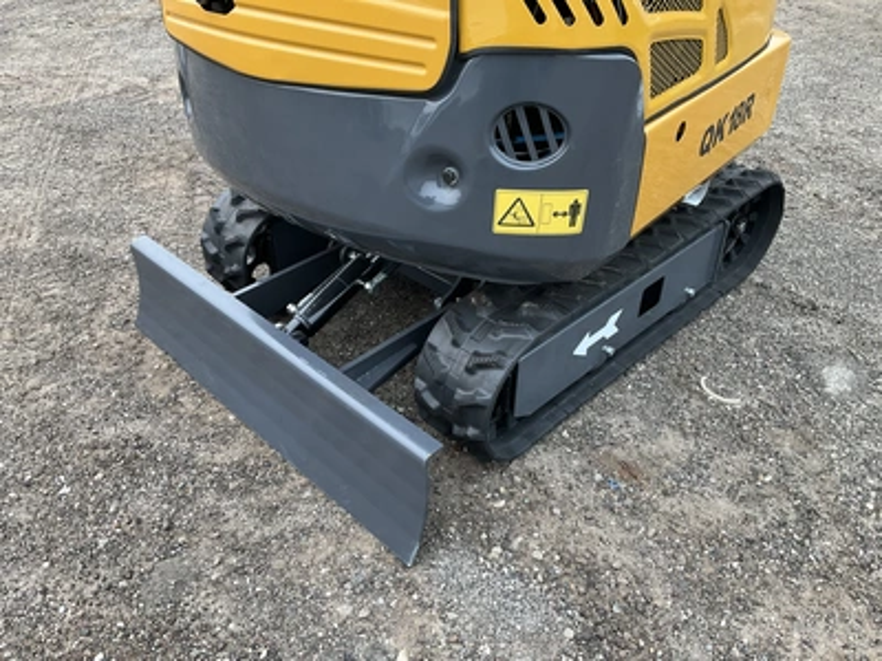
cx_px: 441
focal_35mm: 29
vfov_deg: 48.2
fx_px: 739
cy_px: 330
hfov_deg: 61.7
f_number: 1.8
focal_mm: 3
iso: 40
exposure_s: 1/122
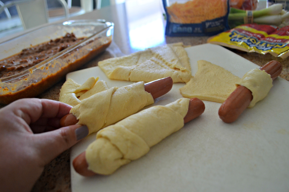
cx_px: 144
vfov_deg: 43.4
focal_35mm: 30
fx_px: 240
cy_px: 96
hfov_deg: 62.0
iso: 720
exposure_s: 1/60
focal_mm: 20
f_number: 4
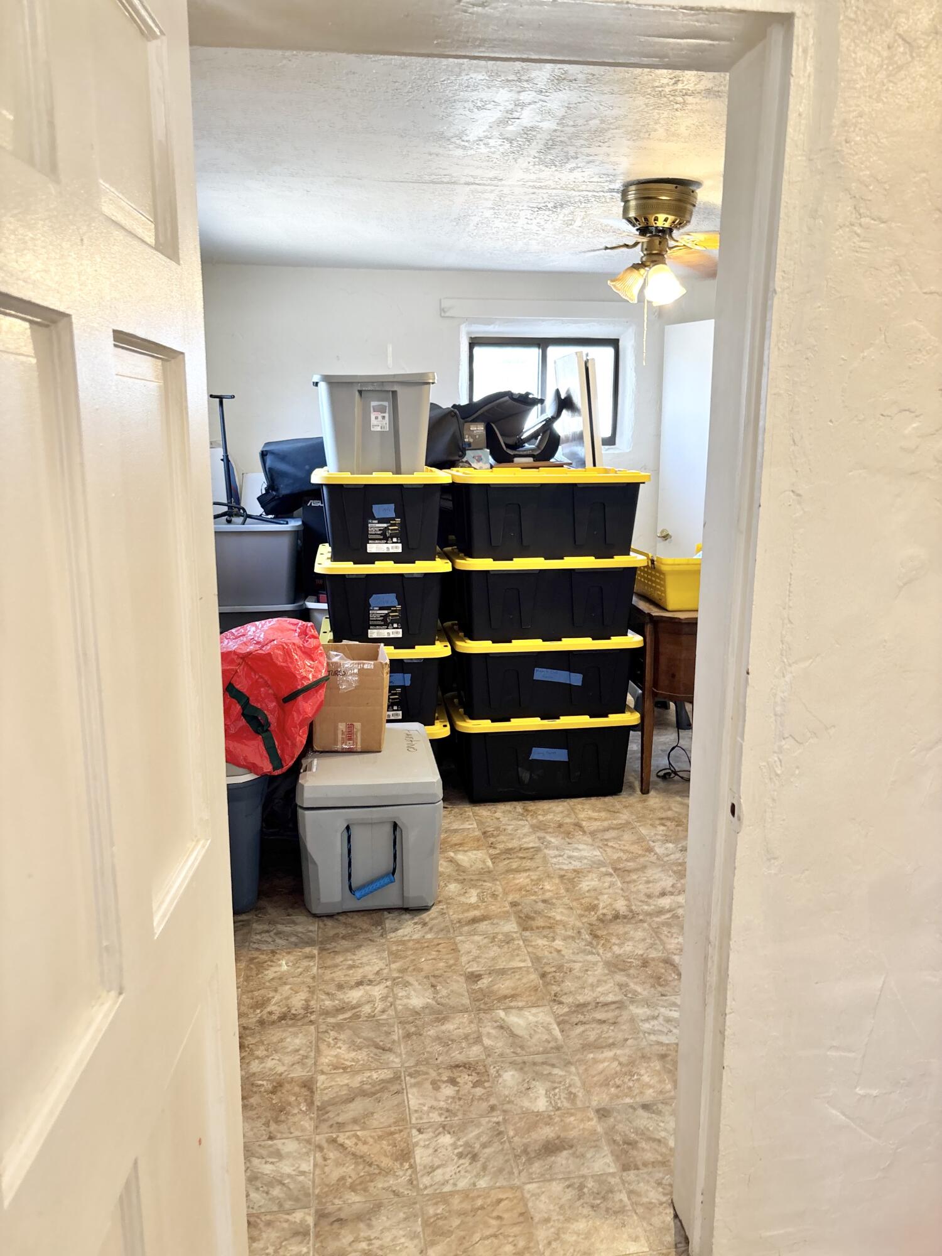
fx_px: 943
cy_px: 628
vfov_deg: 67.3
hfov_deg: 53.1
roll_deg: +1.7
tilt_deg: -10.3
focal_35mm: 26
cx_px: 471
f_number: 1.6
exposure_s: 1/60
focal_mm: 5.96
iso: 125
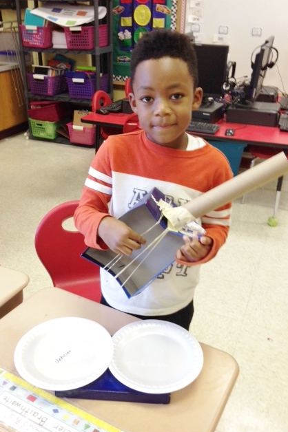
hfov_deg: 37.8
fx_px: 420
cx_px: 143
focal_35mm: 35
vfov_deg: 54.5
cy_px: 219
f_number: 2.4
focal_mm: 4.12
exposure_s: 1/20
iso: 80
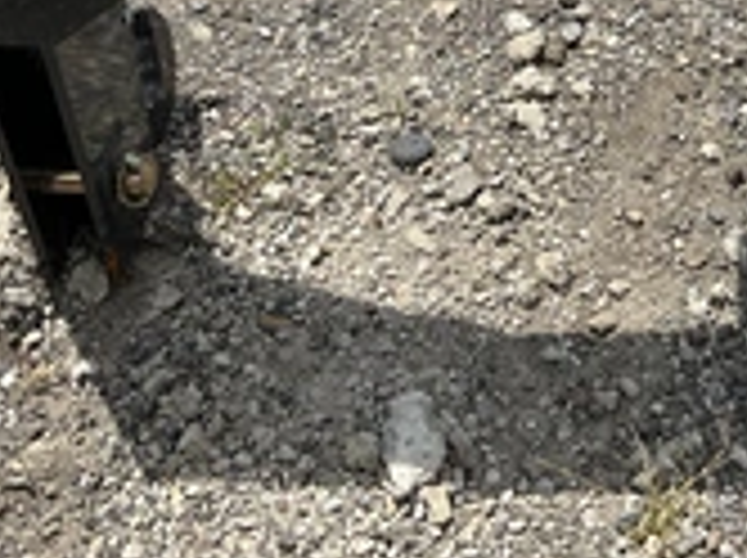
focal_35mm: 70
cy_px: -99
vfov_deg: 19.8
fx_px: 1508
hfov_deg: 27.1
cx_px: 639
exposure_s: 1/1984
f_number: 1.8
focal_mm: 3
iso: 25
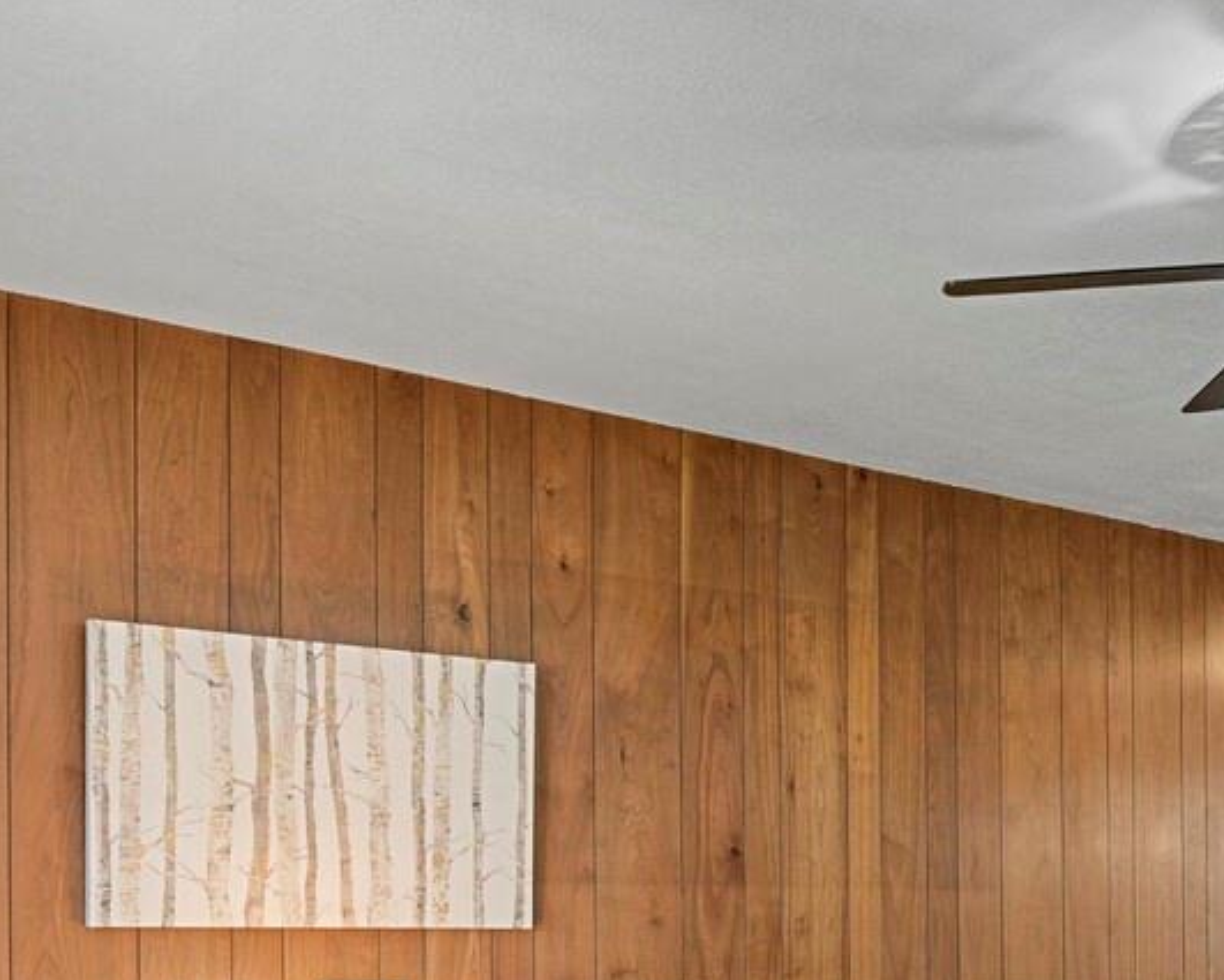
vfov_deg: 29.6
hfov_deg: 36.2
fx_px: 1739
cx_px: 1117
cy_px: 948
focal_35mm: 48
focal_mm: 17
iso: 250
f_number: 8
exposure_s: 4
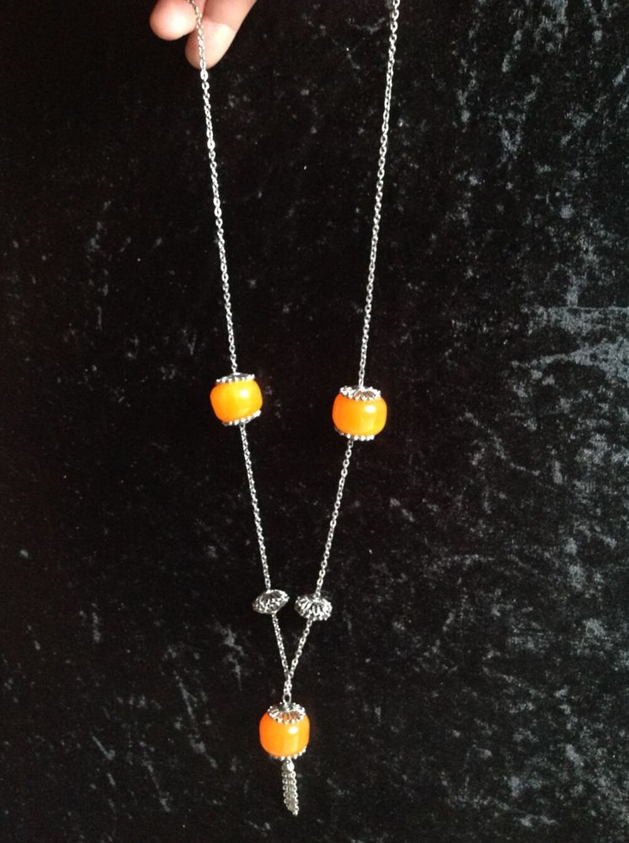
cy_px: 422
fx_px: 850
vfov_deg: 52.7
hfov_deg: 40.6
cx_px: 314
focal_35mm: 35
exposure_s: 1/15
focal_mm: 4.28
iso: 400
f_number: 2.4
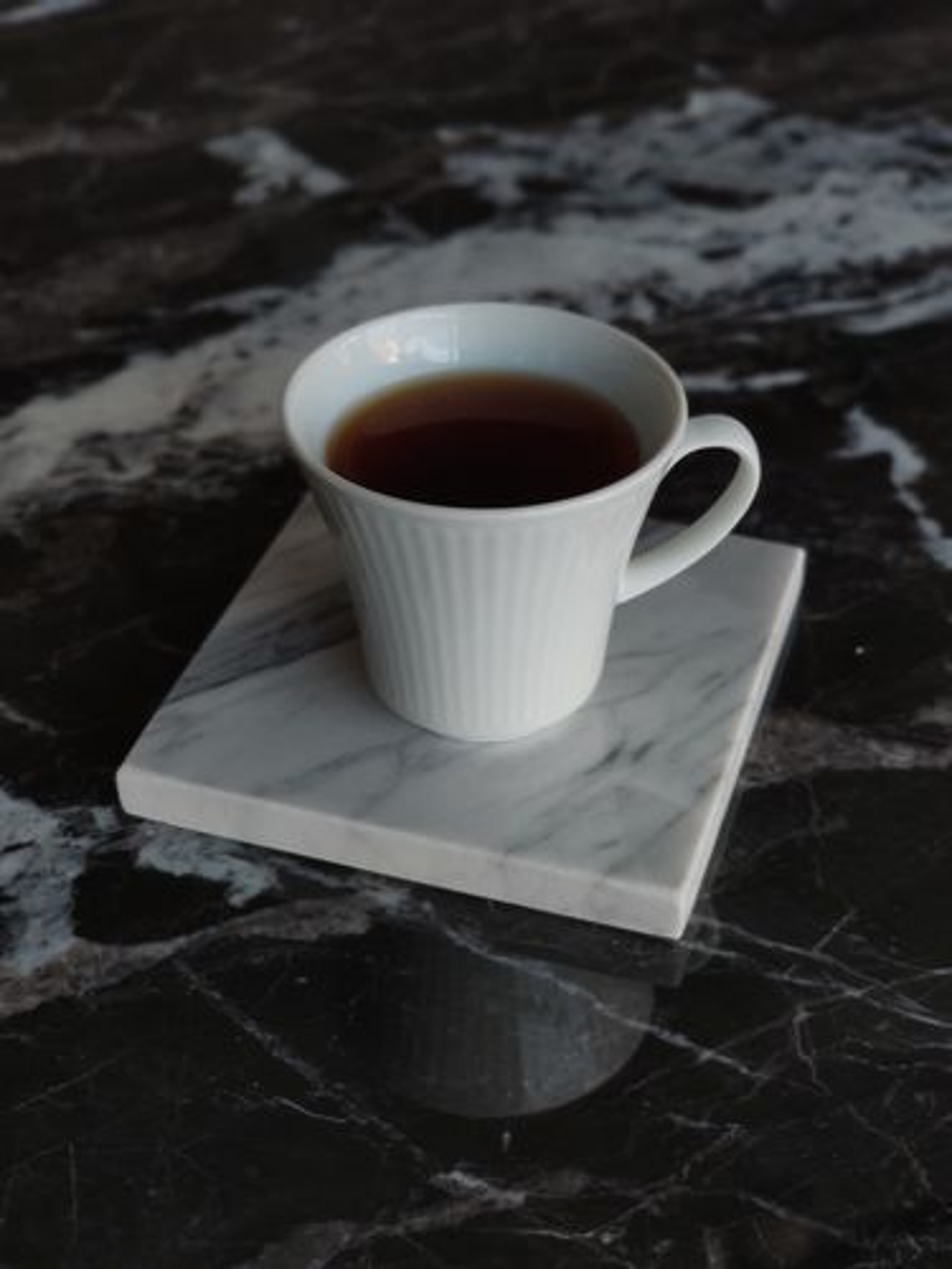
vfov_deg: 35.5
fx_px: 1980
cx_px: 476
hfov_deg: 27.0
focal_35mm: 54
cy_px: 634
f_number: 2.2
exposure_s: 1/50
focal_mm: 6.22
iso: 151
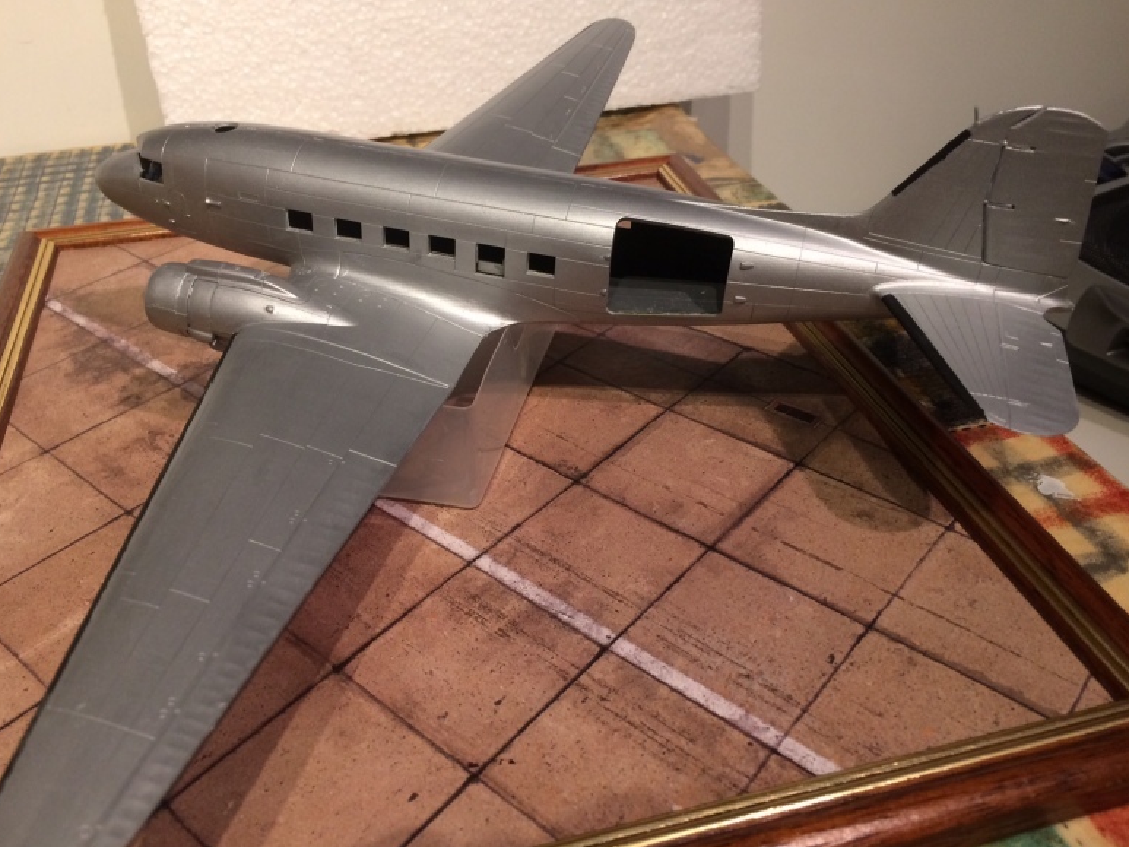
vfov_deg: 46.8
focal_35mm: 30
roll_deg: +1.1
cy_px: 435
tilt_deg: -38.6
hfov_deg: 60.0
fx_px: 979
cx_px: 554
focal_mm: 4.15
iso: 80
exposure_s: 1/33
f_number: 2.2
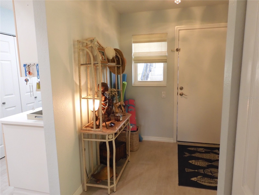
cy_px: 98
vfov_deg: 56.8
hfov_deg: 71.6
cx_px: 130
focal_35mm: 24
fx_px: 180
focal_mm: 4.3
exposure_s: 1/30
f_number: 3.4
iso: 320
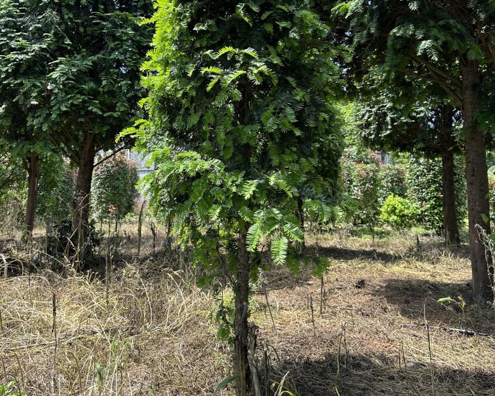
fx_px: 469
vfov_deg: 44.6
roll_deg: +1.0
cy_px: 111
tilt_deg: +11.4
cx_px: 243
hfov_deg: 55.7
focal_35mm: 32
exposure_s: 1/797
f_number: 1.78
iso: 80
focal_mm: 6.86
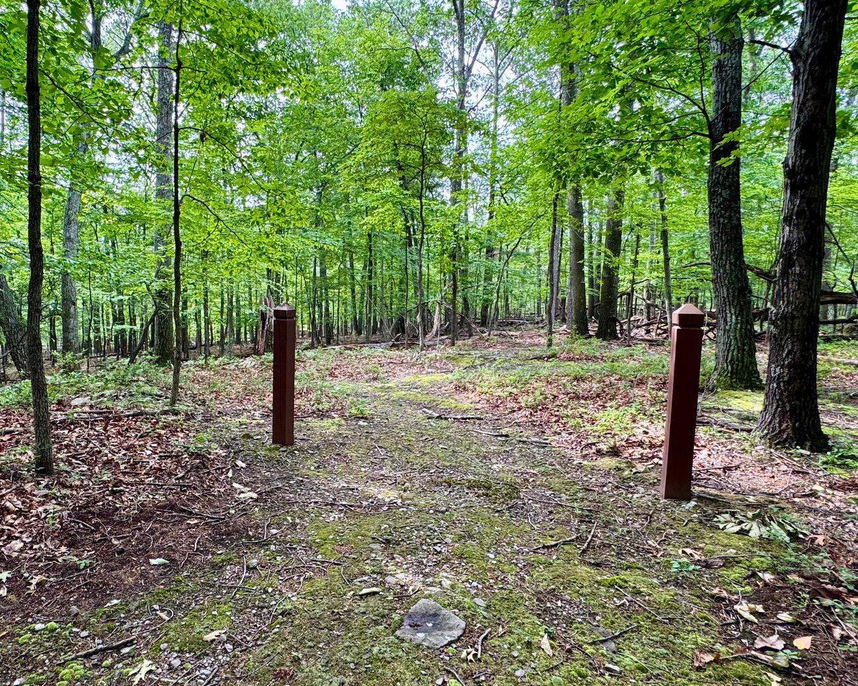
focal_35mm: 21
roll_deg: -1.6
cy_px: 334
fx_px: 533
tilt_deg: -6.1
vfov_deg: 65.5
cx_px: 327
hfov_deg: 76.4
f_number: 2.2
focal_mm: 2.22
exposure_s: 1/99
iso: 80
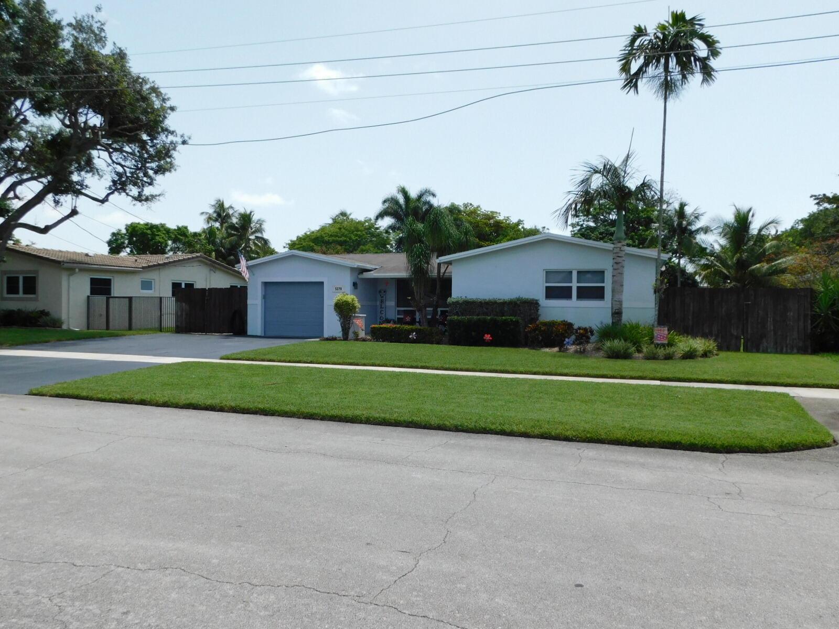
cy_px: 314
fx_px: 606
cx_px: 420
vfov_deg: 54.9
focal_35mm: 25
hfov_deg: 69.4
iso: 125
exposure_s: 1/1250
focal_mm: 4.5
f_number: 3.1
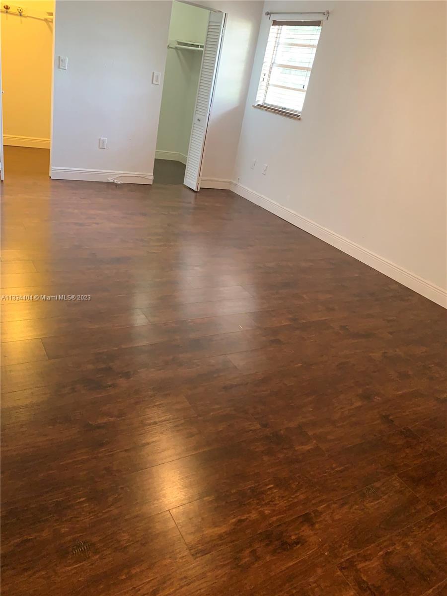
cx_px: 224
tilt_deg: -24.8
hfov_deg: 53.1
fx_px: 448
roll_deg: -11.3
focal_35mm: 26
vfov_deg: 67.3
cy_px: 298
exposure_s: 1/40
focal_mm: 4.25
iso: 250
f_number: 1.8
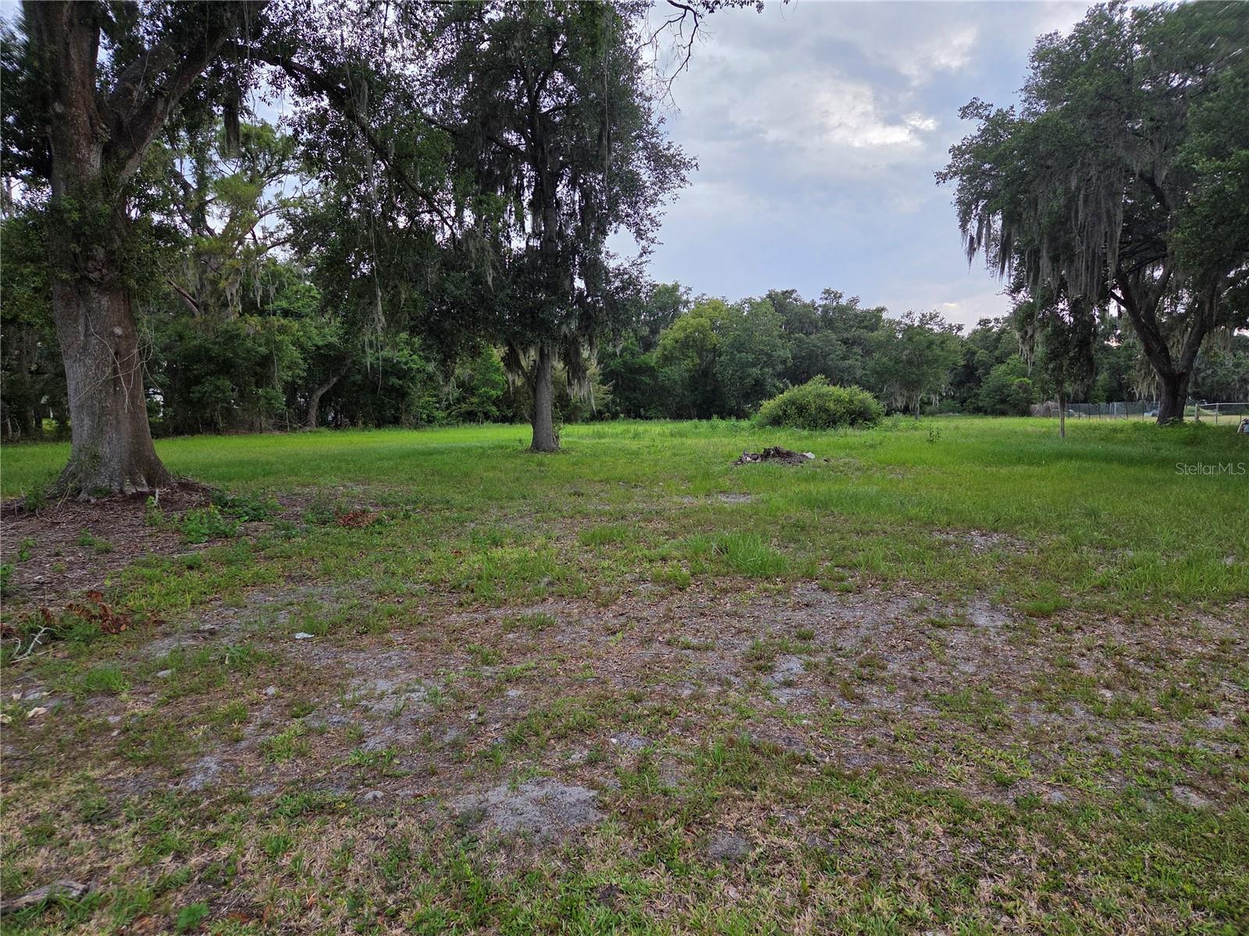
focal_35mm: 23
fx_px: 830
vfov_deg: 58.9
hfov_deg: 73.9
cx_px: 624
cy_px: 468
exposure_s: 1/180
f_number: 1.8
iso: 100
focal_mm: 5.4
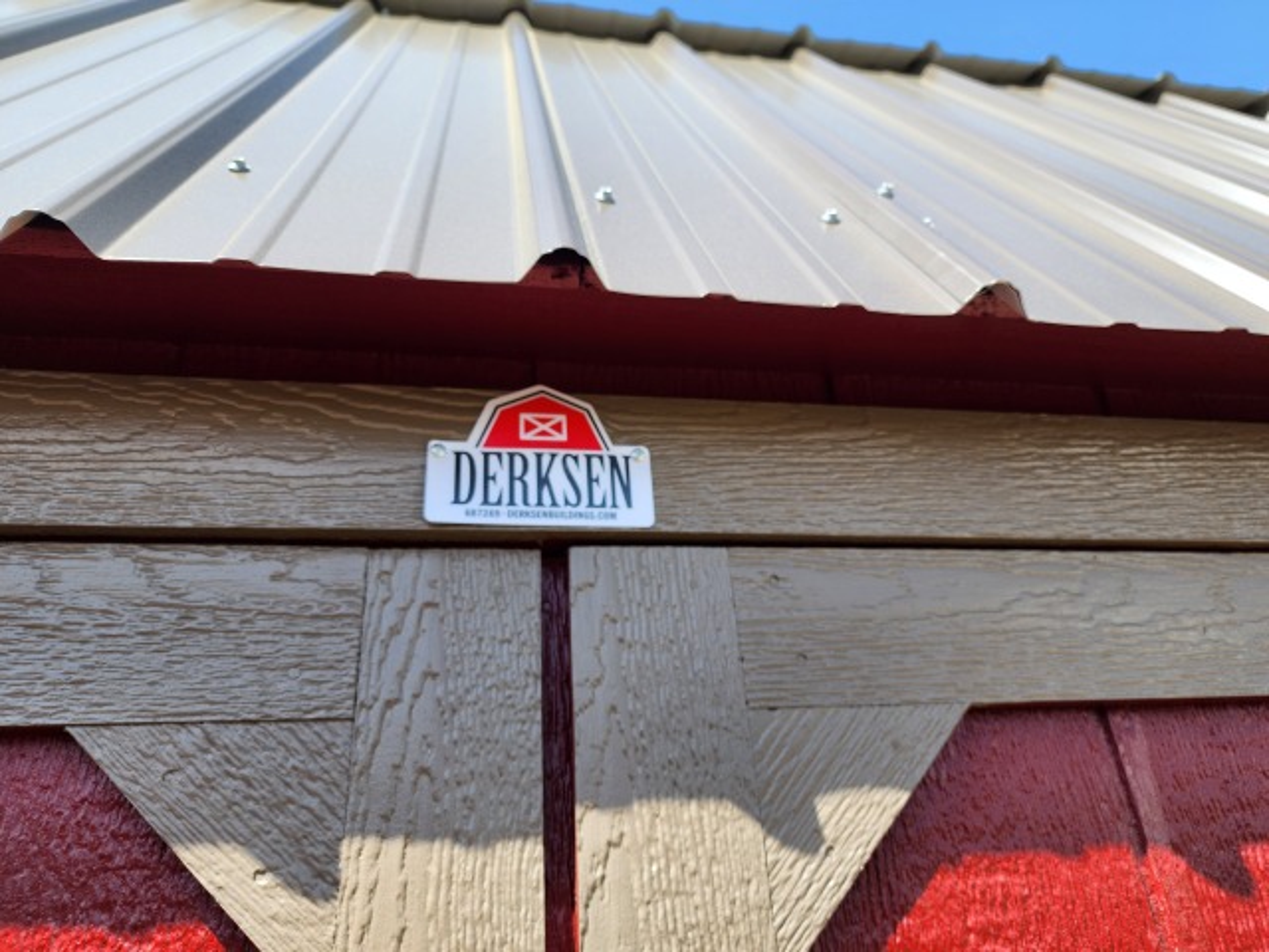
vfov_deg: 58.9
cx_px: 634
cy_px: 476
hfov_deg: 73.9
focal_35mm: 23
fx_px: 843
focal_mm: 6.4
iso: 12
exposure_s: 1/321
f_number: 1.8
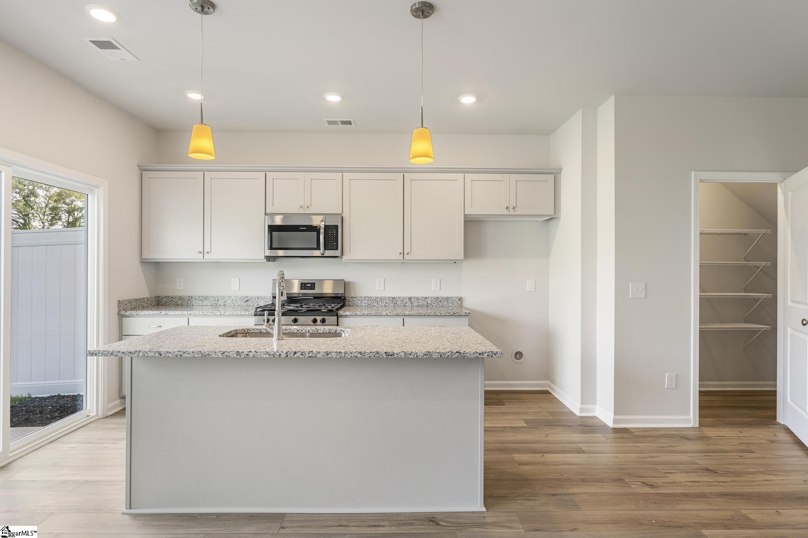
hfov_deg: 87.2
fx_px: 424
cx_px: 404
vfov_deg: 64.8
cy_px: 269
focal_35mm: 19
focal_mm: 18.9
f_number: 6.3
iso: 400
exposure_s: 1/6
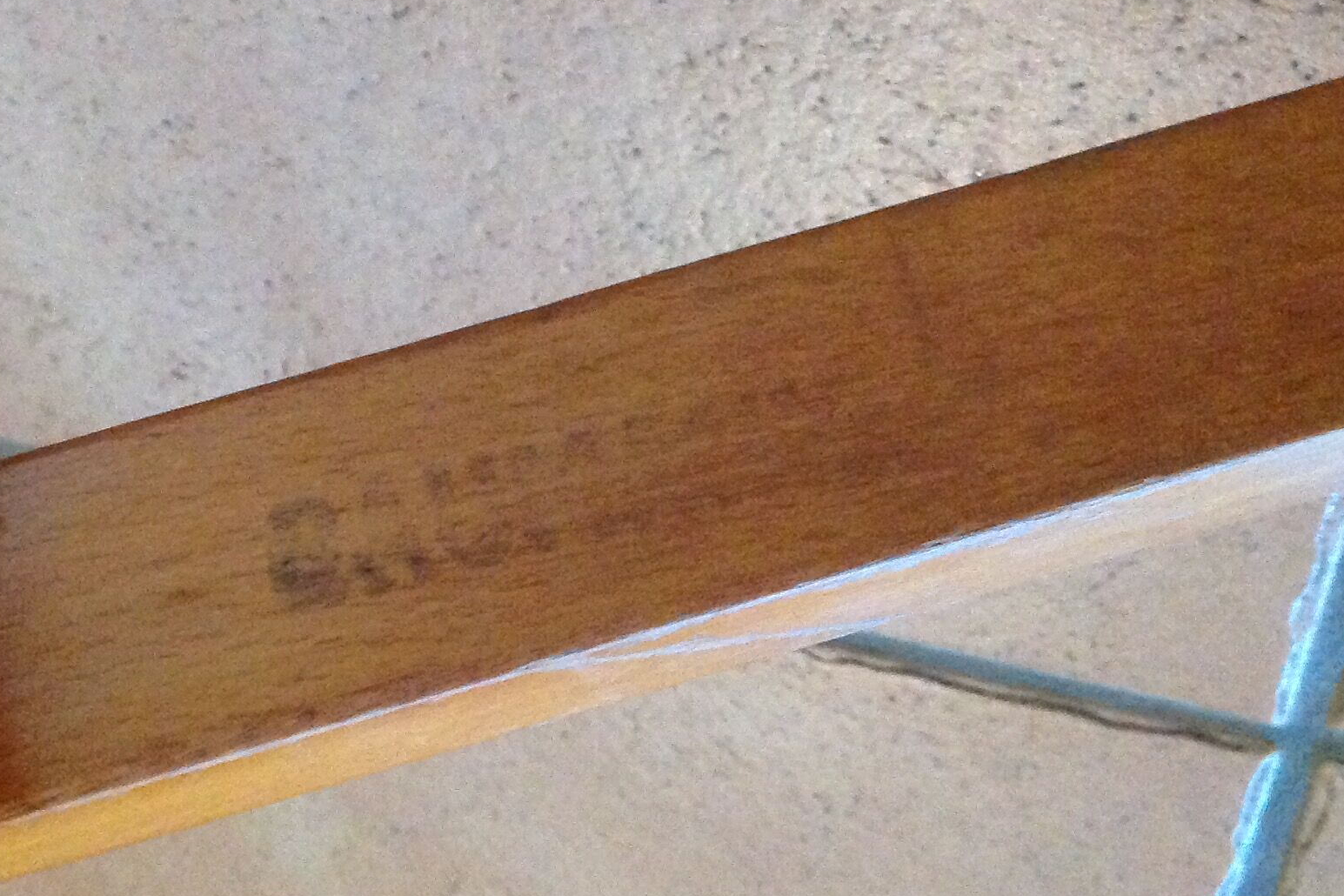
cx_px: 466
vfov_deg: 22.3
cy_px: 453
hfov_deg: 32.7
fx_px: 2277
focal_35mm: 61
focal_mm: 4.28
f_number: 2.4
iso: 800
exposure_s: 1/15
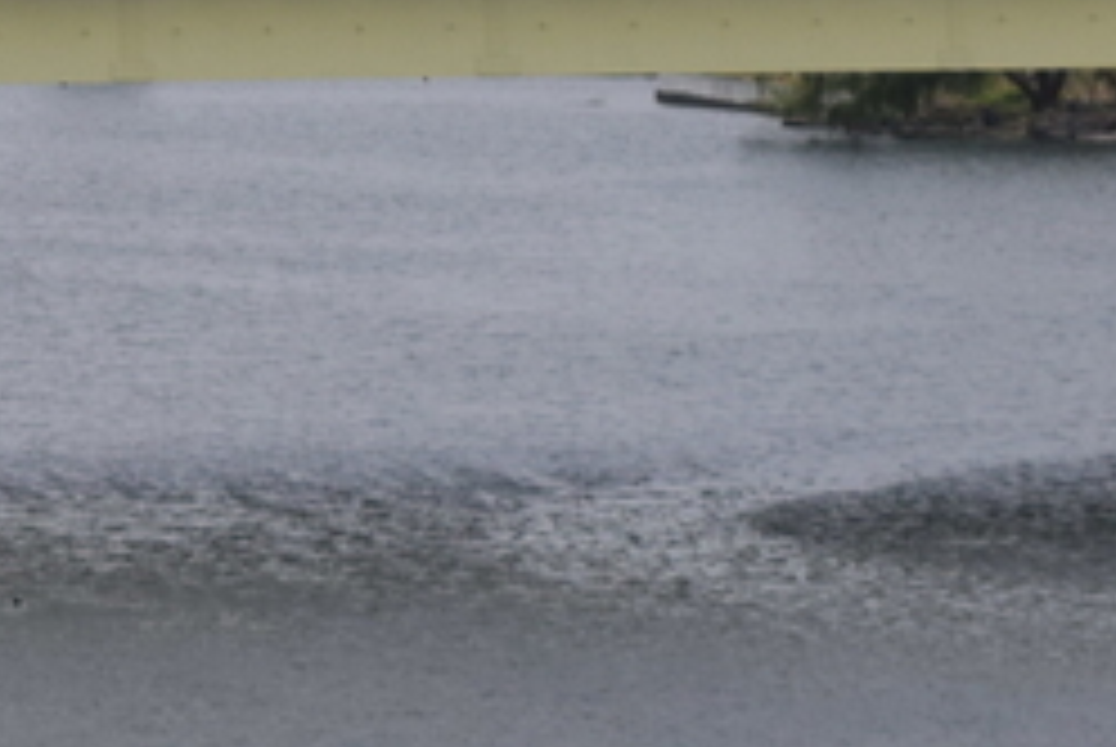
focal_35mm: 398
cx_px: -490
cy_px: -698
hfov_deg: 5.1
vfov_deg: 3.4
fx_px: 12365
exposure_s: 1/2000
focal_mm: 55
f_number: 8
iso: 400
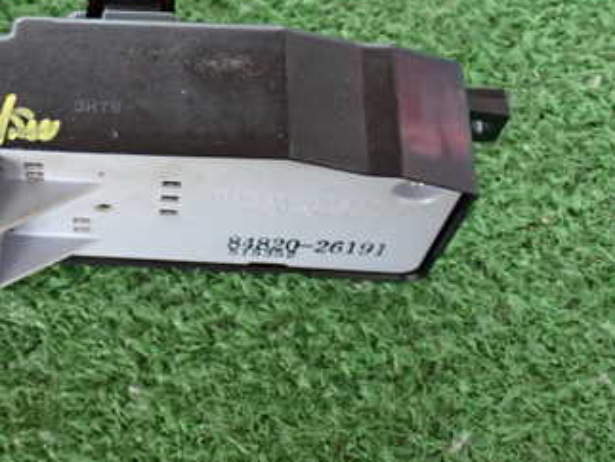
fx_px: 1191
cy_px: 126
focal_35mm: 67
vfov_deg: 21.8
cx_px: 52
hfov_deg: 27.8
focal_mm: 6.37
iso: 640
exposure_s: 1/40
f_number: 2.5
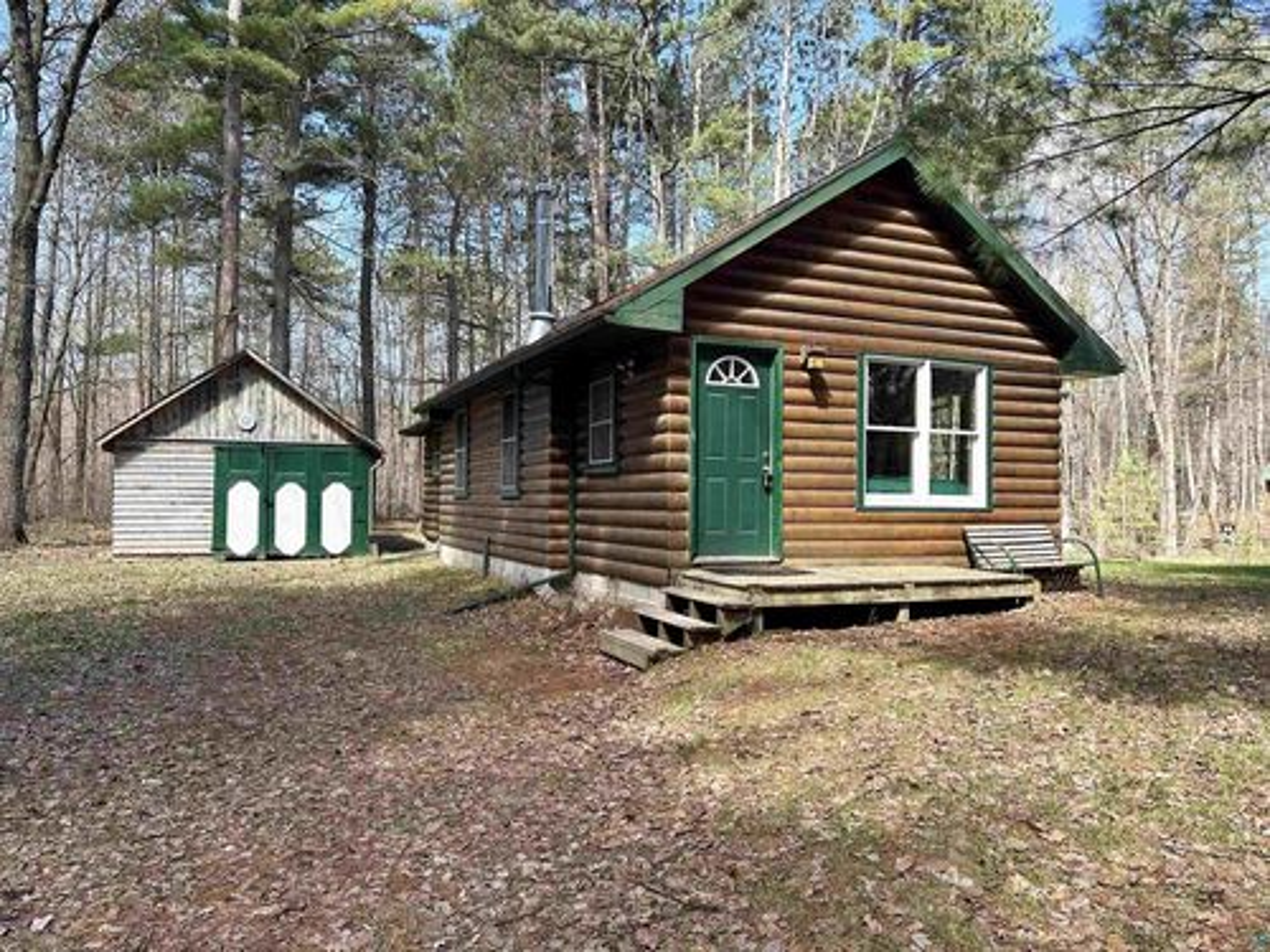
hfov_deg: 71.6
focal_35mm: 24
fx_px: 881
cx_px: 635
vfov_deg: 56.8
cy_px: 476
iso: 80
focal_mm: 6.86
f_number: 1.78
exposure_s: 1/663
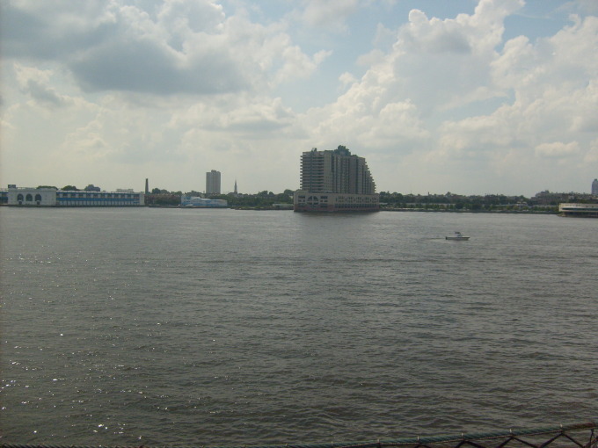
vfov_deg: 40.7
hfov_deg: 52.6
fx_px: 605
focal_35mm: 35
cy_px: 224
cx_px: 299
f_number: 7.1
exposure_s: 1/750
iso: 80
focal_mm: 5.8
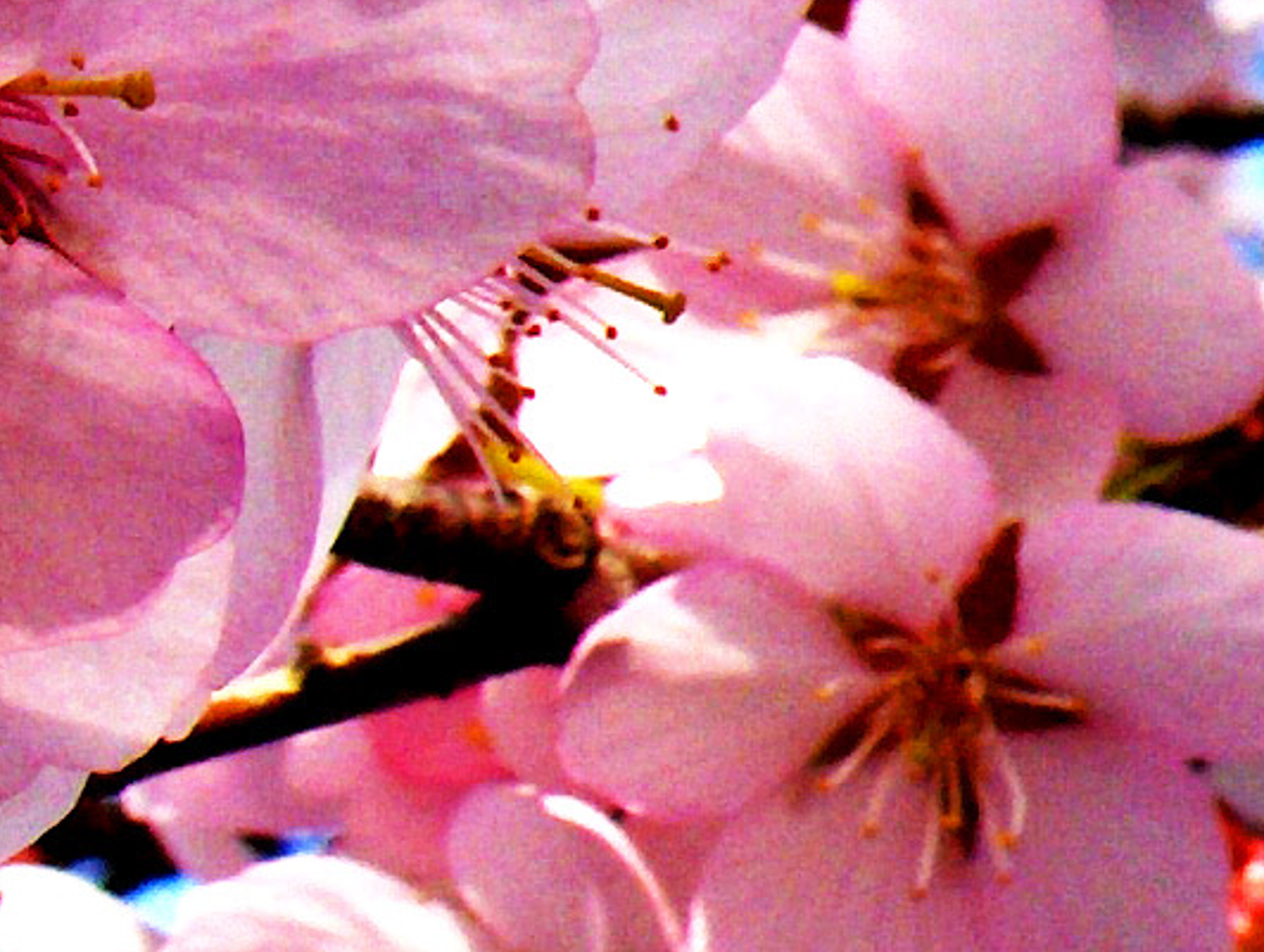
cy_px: 745
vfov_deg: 7.8
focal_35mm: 190
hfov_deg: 9.3
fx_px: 6950
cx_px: 3025
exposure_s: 1/229
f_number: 4.8
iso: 100
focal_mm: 8
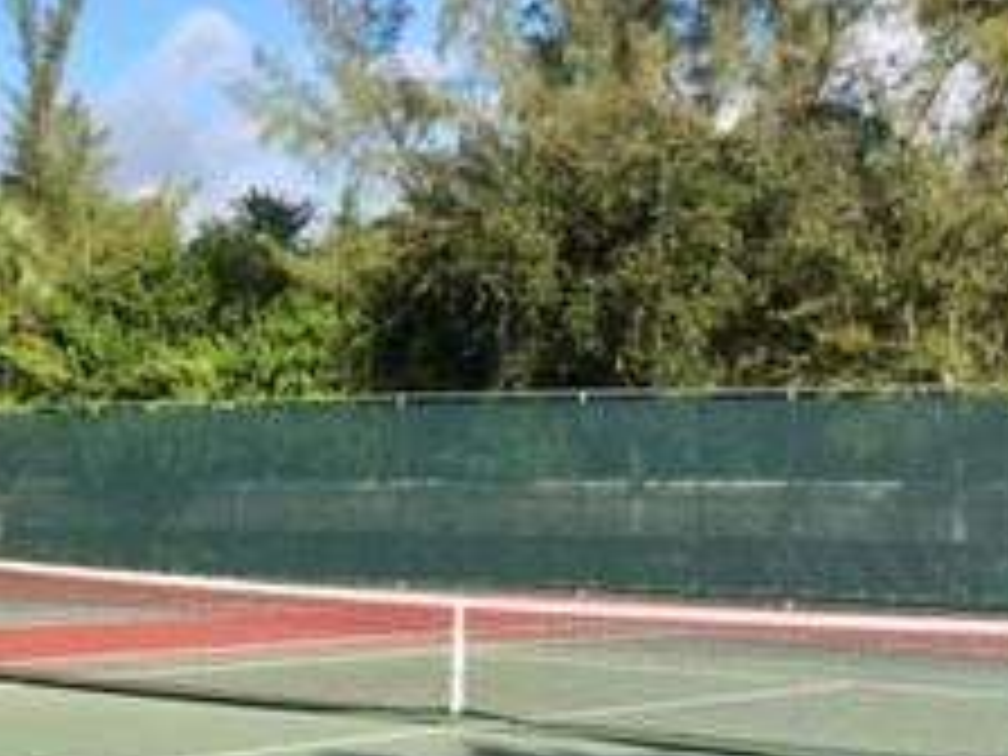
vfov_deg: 17.7
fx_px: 2417
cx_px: -220
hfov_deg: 21.7
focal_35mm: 83
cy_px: 495
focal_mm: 4.15
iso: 32
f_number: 2.2
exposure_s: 1/1582
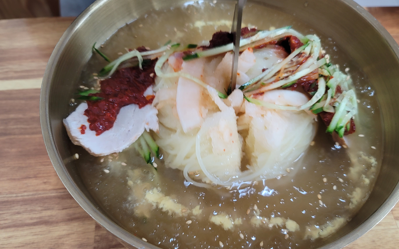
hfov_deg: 64.6
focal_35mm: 29
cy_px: 149
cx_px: 215
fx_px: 315
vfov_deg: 42.9
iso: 200
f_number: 1.8
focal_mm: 7
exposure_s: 1/60
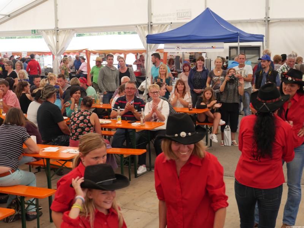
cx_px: 152
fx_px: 439
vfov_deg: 29.1
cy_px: 114
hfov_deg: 38.2
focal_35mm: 50
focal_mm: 25
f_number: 4.7
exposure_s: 1/125
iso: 250
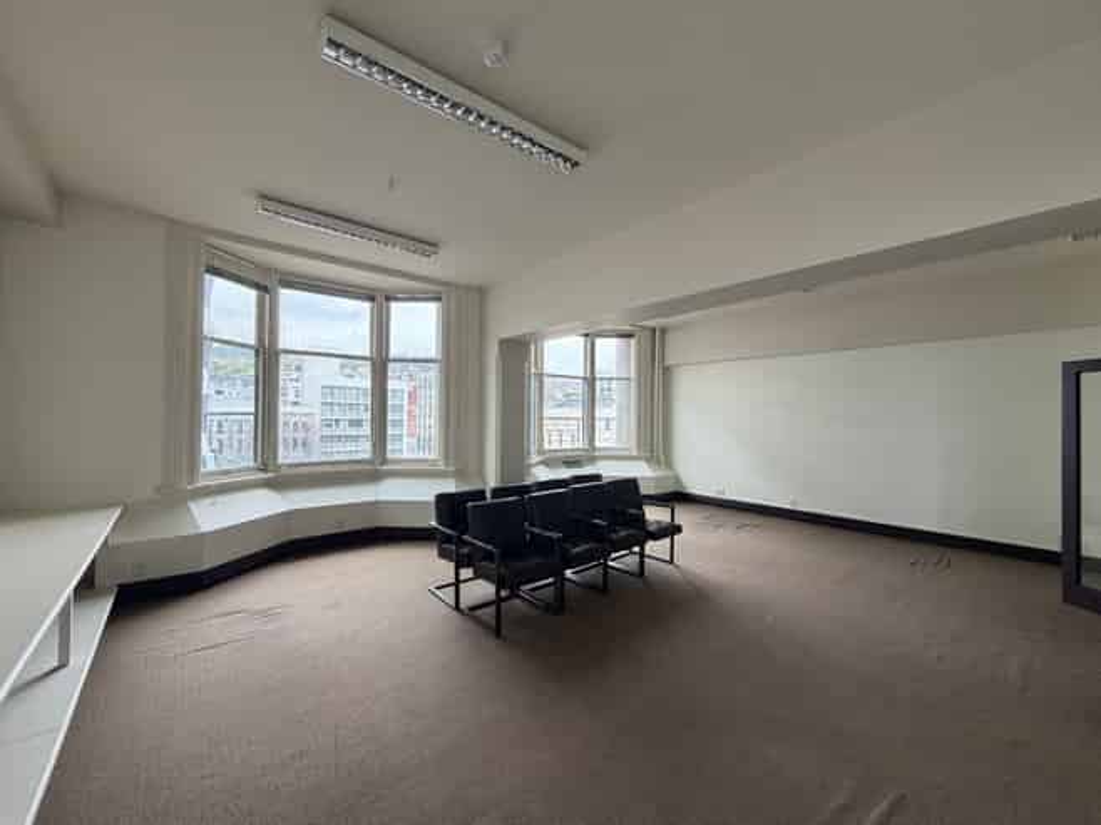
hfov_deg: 102.1
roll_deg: -0.1
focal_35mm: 14
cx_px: 550
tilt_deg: +1.2
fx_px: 445
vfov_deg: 85.6
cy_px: 412
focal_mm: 2.22
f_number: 2.2
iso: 160
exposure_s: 1/121
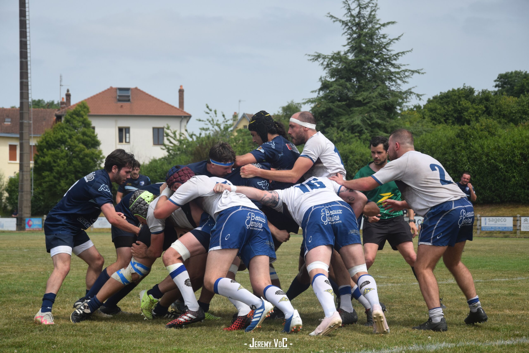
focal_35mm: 105
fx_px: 1543
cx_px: 264
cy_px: 176
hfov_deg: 19.5
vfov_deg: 13.0
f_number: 6.3
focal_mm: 70
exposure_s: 1/1600
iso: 400
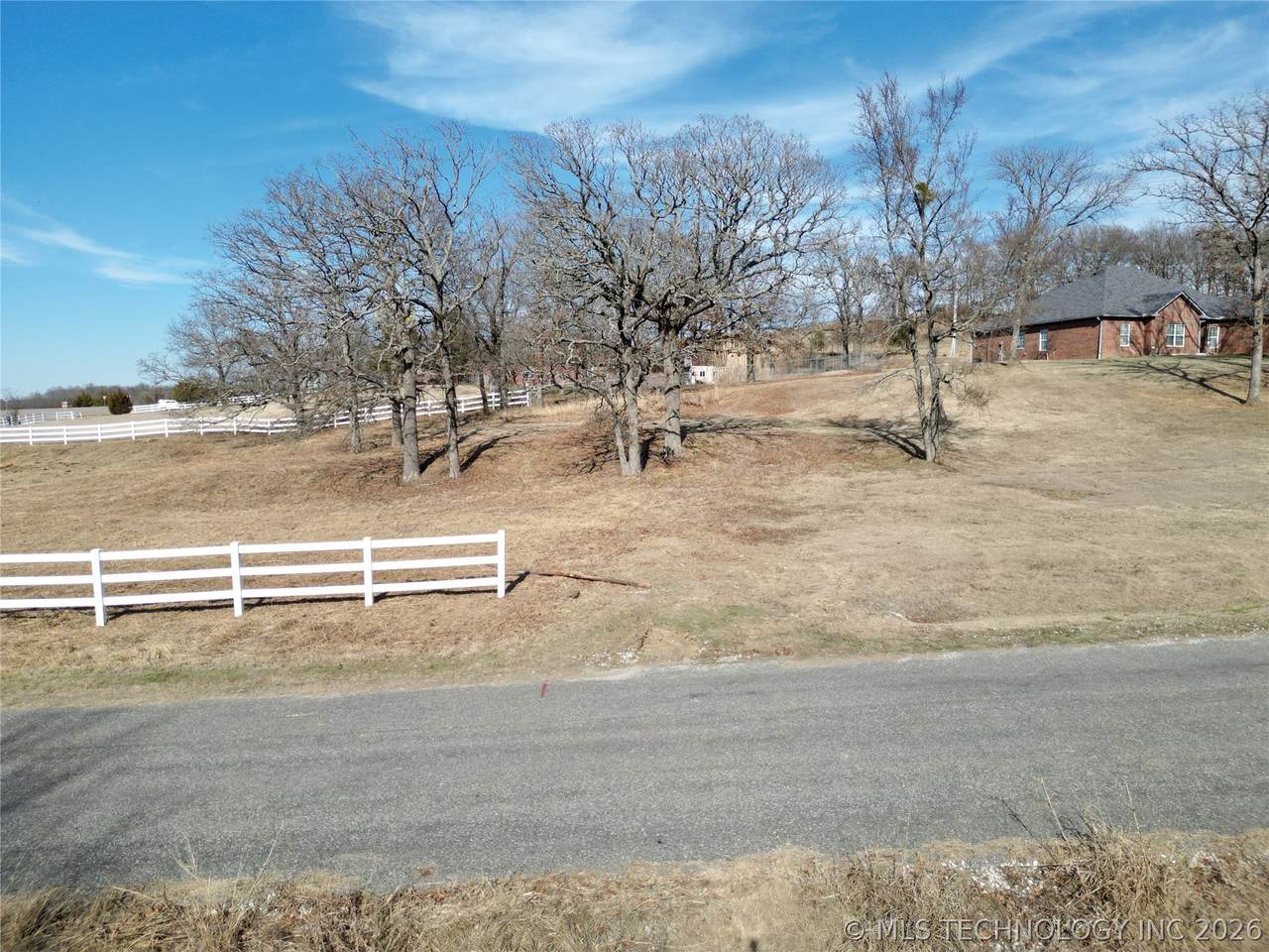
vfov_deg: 56.8
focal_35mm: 24
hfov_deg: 71.6
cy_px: 476
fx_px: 880
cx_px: 634
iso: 100
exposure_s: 1/2500
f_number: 1.7
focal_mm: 6.72
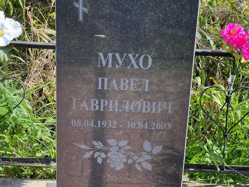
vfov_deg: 19.1
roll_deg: -2.0
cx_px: 124
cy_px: 94
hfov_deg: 25.3
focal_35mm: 77
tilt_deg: -24.3
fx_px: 554
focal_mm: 9
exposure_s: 1/107
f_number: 2.8
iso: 32
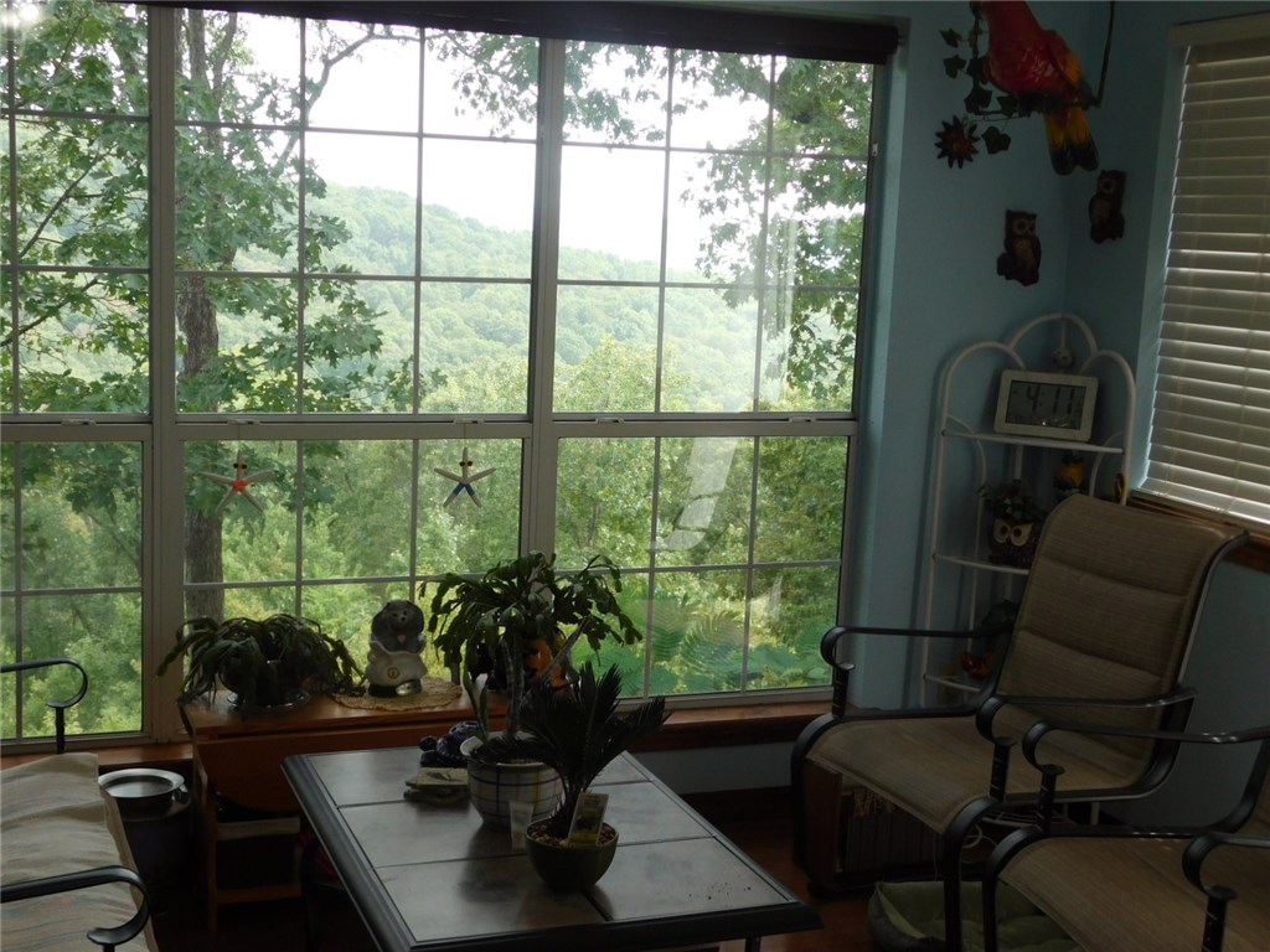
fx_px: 1651
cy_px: 476
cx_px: 635
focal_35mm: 45
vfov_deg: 32.2
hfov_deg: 42.1
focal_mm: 8
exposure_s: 1/125
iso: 125
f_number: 3.7
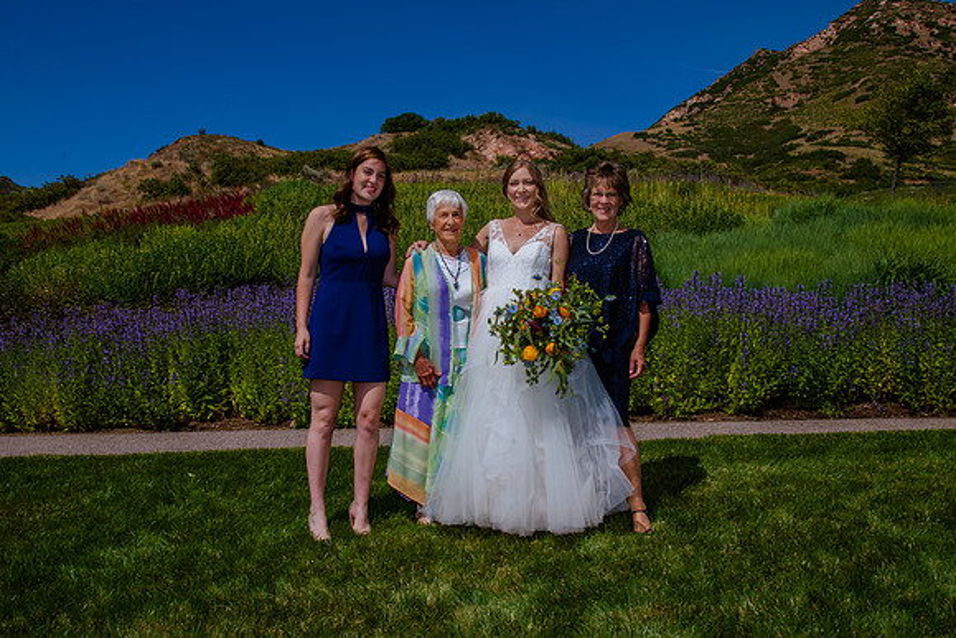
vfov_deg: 38.3
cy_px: 316
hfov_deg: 54.9
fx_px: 919
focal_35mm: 35
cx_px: 461
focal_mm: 28
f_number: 16
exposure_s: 1/200
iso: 200
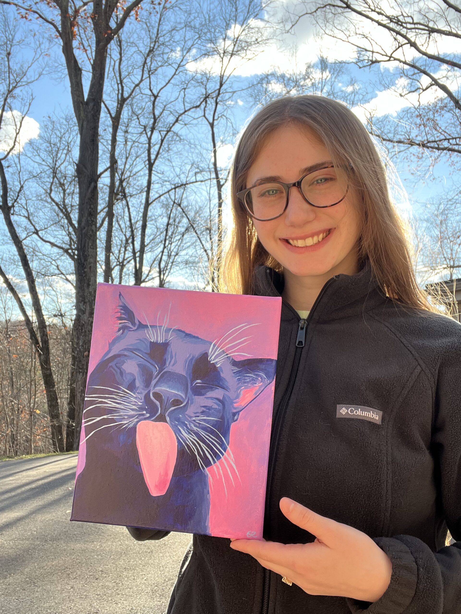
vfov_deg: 60.0
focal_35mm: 30
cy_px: 307
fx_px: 533
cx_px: 230
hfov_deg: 46.8
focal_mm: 2.71
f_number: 2.2
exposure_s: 1/190
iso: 32
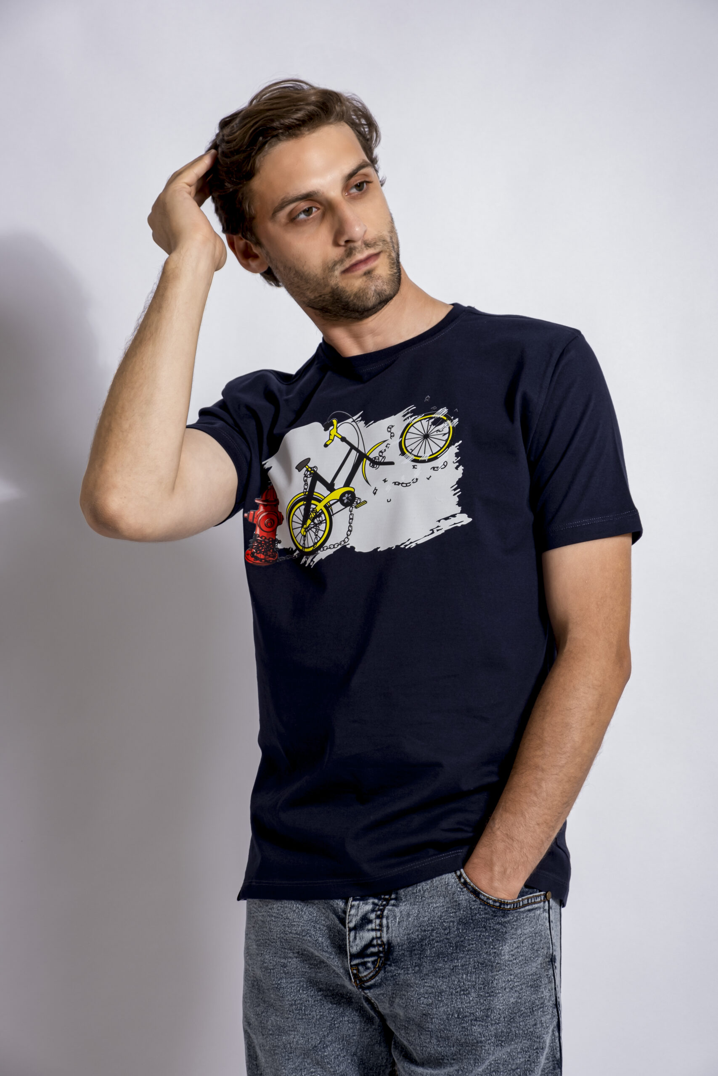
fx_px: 2483
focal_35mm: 83
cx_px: 359
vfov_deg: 24.5
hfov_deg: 16.5
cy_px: 538
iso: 80
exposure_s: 1/125
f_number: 9
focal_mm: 55
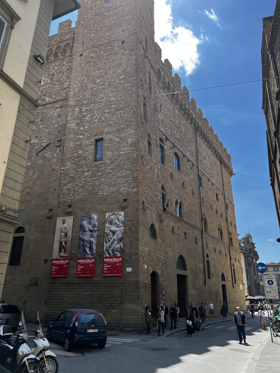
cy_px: 186
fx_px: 280
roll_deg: -1.9
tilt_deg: +22.5
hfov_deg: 53.1
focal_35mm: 26
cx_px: 140
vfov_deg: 67.3
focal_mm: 5.7
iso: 50
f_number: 1.5
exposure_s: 1/2083
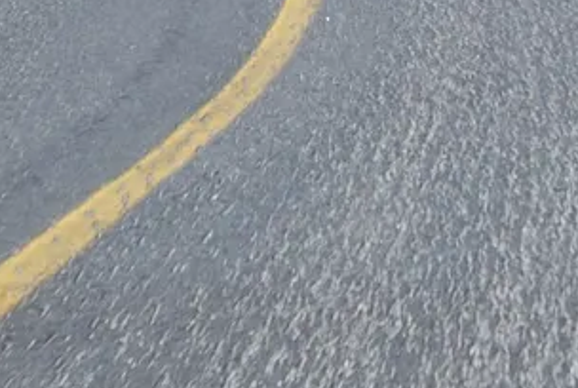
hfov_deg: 7.4
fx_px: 4440
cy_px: -720
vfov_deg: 4.8
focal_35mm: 276
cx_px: 99
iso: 100
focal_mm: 28
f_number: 7.1
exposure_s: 1/200
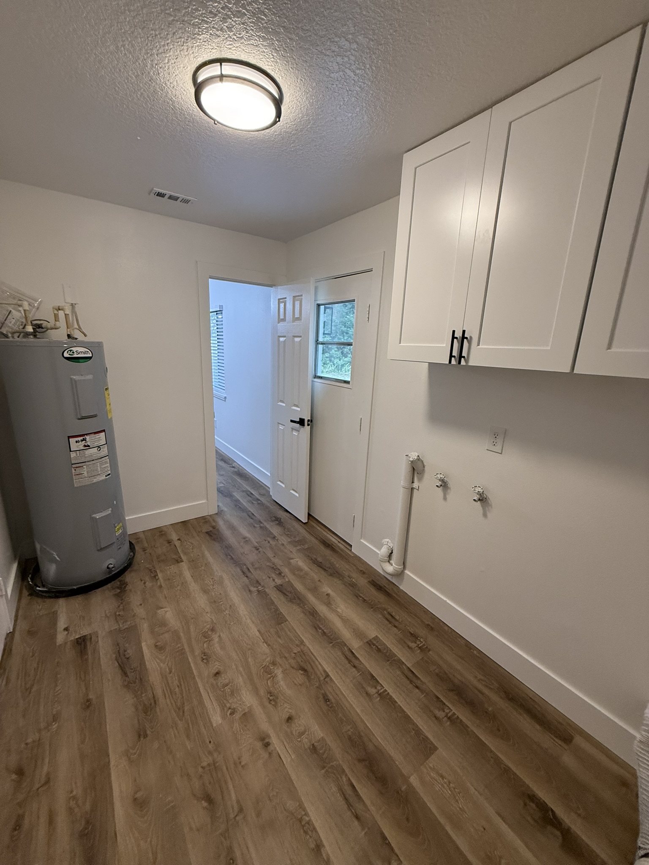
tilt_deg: -13.6
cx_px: 324
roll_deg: -4.9
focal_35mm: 14
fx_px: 350
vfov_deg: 102.1
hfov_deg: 85.7
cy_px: 432
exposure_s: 1/120
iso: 250
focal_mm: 2.22
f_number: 2.2
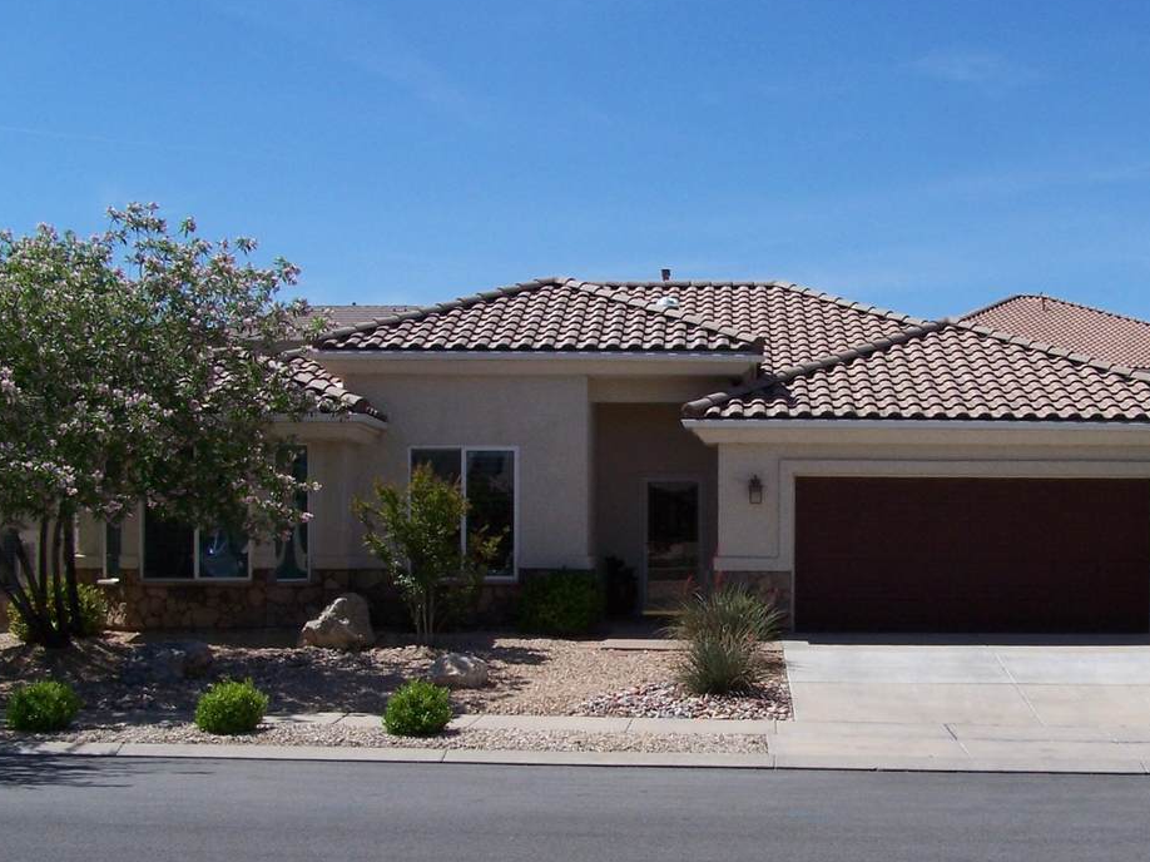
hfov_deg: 35.9
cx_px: 748
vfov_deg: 27.3
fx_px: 1760
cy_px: 583
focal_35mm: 53
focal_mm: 6.3
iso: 80
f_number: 5.6
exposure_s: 1/500
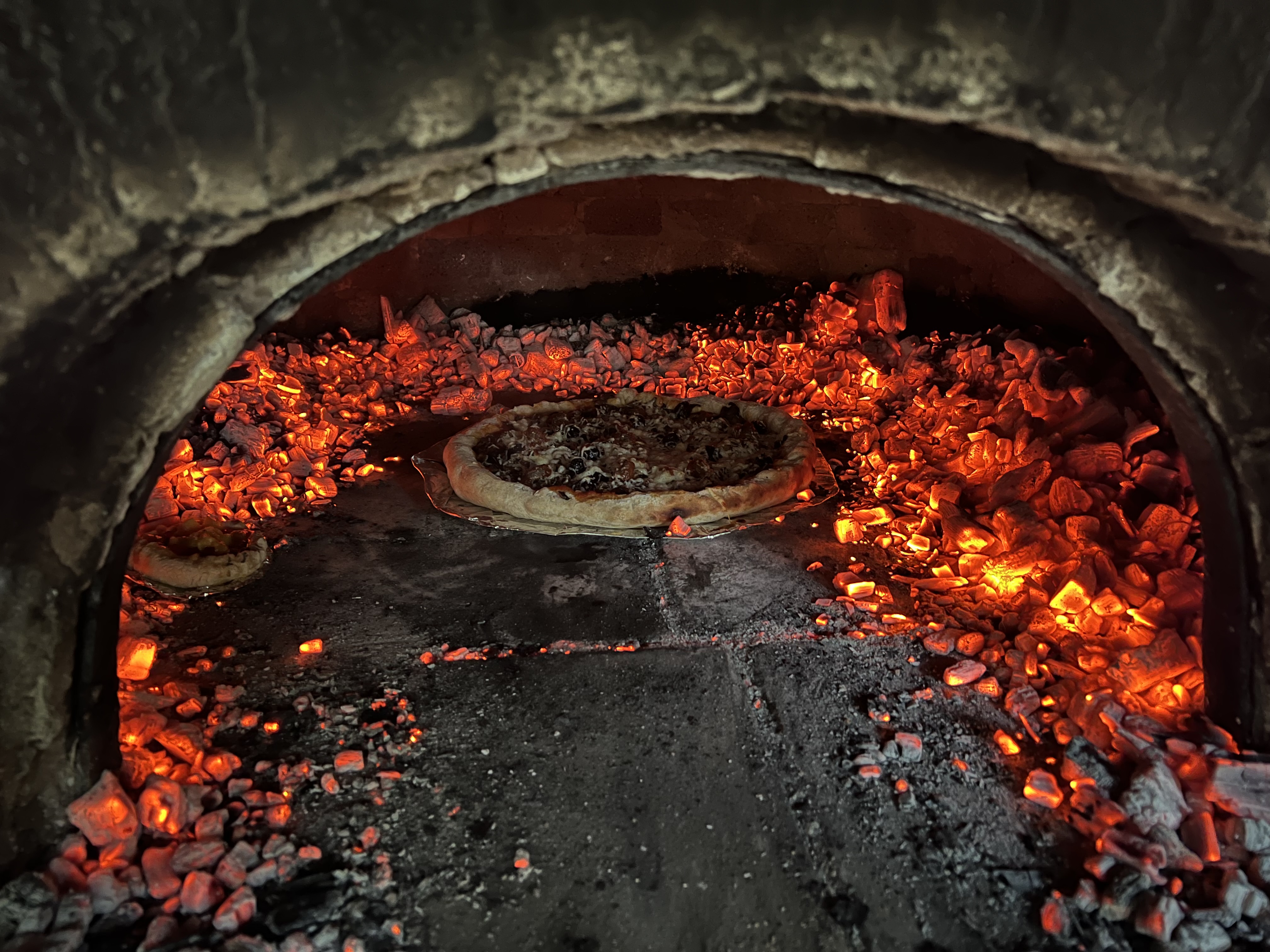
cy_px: 476
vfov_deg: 53.1
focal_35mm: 26
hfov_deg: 67.3
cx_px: 635
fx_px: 954
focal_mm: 5.7
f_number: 1.5
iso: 1000
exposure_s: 1/15
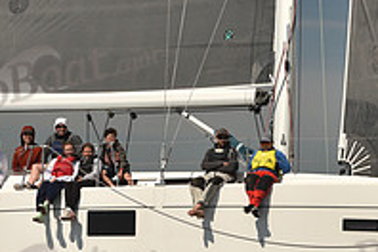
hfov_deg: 10.0
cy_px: 158
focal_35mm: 205
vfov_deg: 6.7
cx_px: 258
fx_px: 2152
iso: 250
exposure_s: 1/640
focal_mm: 70
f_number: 8
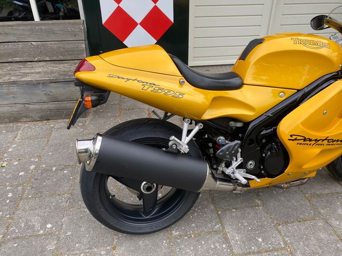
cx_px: 171
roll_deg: -0.3
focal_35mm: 26
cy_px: 128
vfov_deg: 53.1
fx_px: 257
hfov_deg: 67.3
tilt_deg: -28.7
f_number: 1.8
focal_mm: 4.25
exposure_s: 1/477
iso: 32
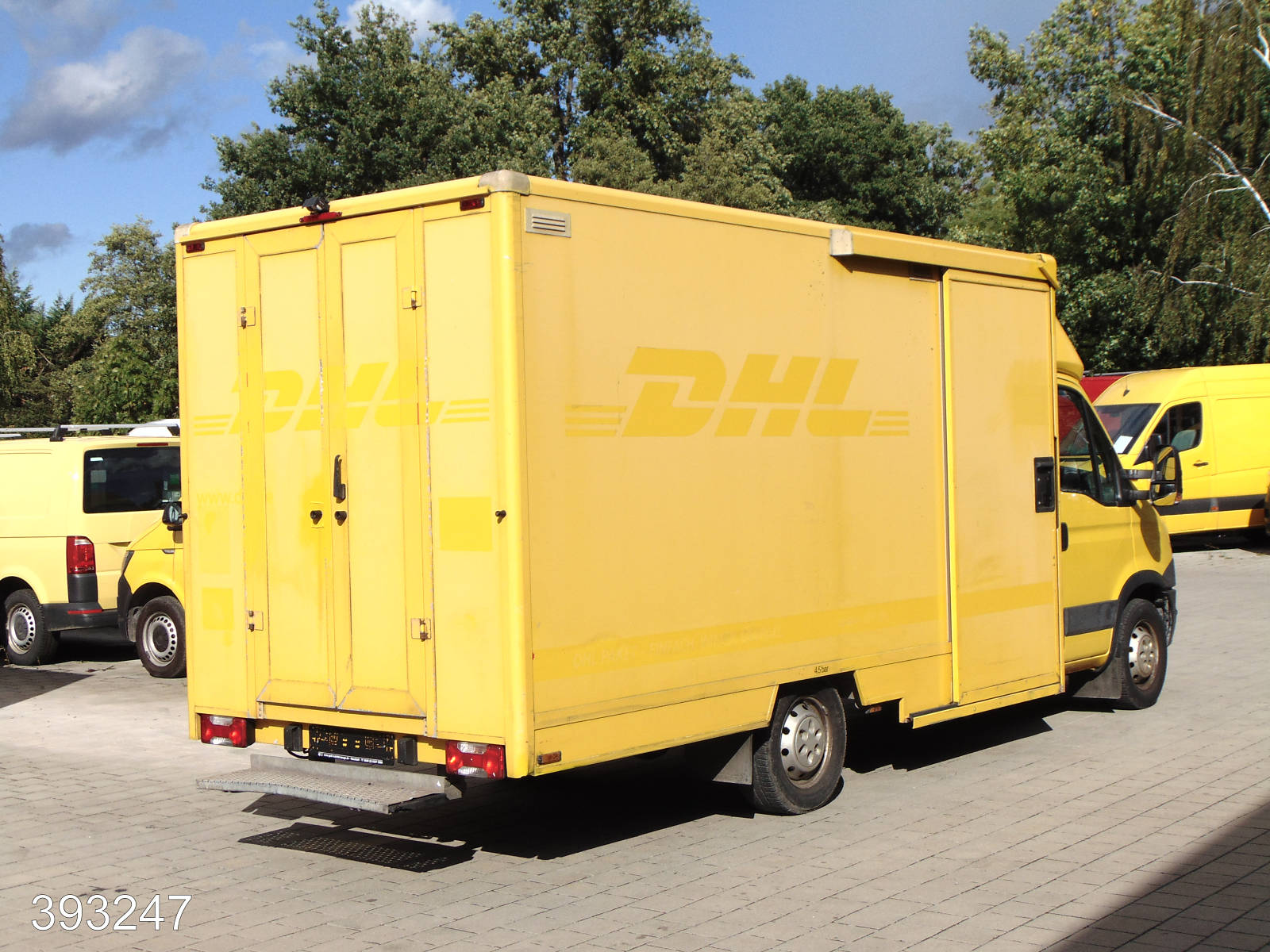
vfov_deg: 29.1
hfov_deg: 38.2
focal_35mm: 50
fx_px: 1834
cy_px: 476
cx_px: 635
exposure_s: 1/320
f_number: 9
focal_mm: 9
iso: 80
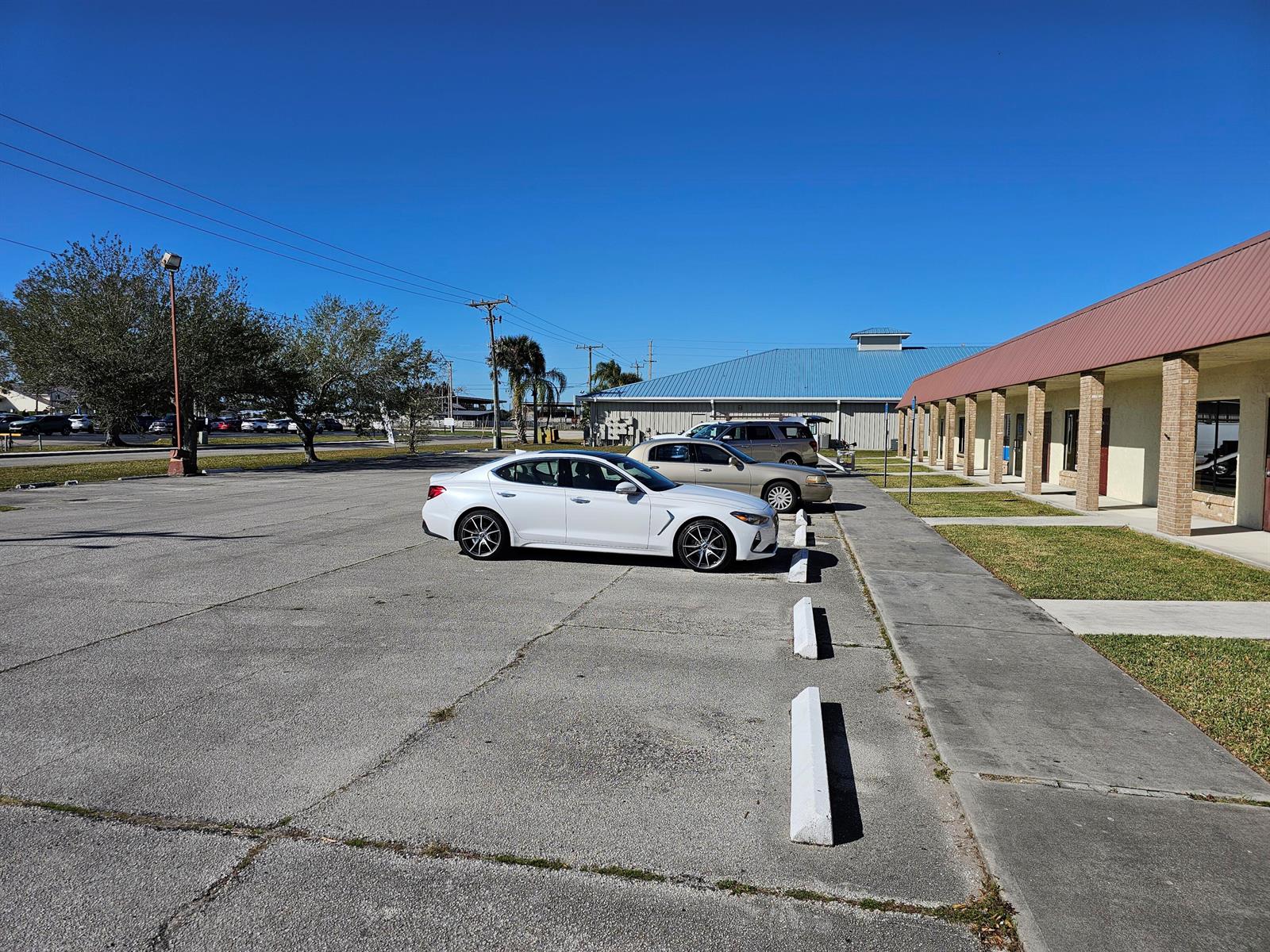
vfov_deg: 58.9
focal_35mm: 23
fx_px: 844
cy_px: 476
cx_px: 635
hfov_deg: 73.9
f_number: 1.7
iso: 10
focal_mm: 6.3
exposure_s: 1/1663
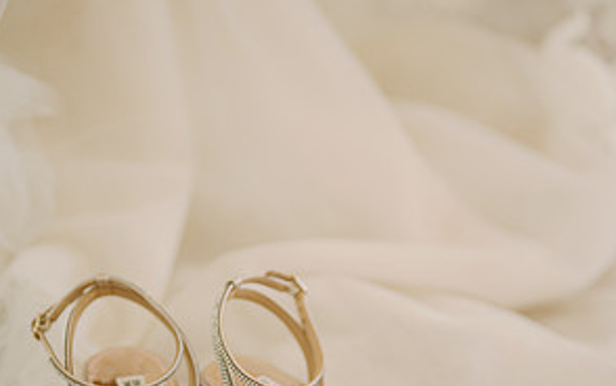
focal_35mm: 78
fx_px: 1310
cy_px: 319
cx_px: 305
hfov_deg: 26.5
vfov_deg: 16.6
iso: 320
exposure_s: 1/160
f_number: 1.8
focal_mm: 50
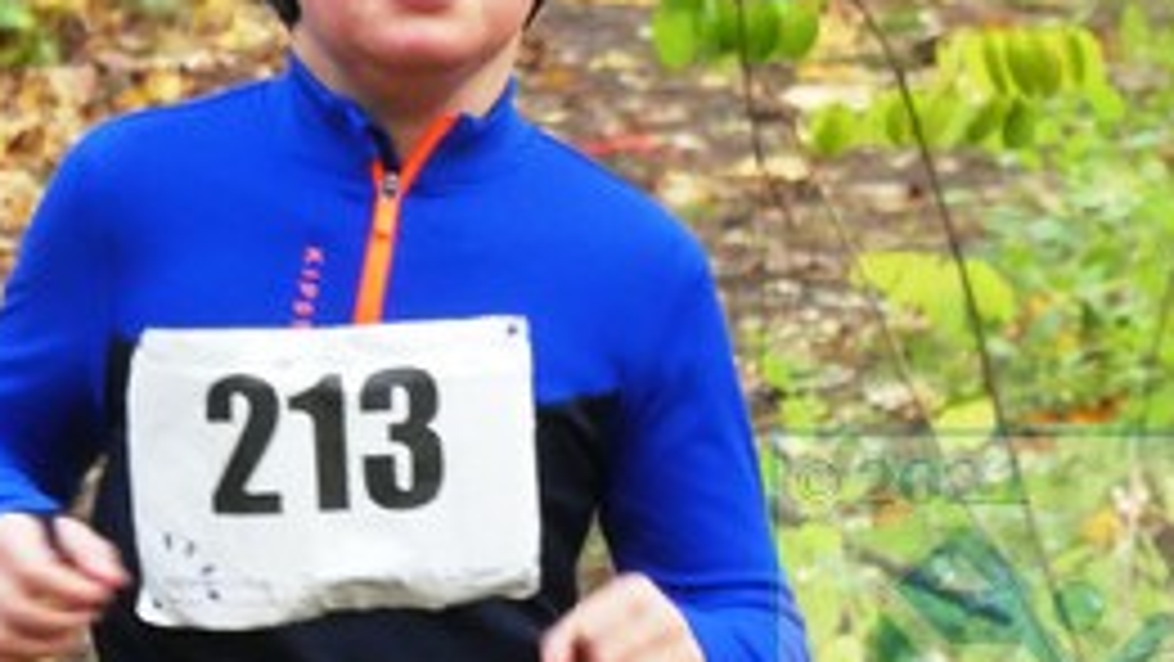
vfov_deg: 1.4
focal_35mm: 879
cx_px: 205
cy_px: 38
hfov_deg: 2.5
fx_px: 27371
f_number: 6
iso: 800
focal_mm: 83.4
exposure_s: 1/100
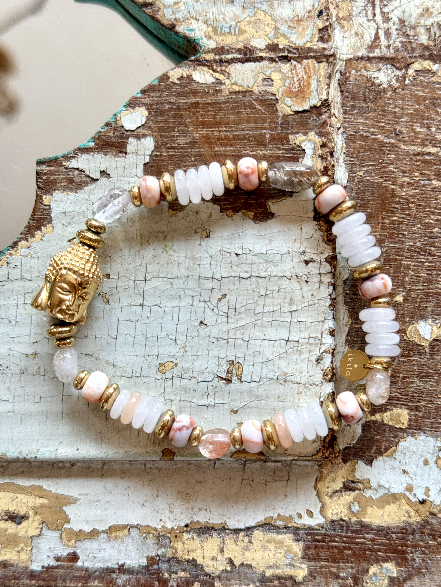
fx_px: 815
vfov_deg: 39.7
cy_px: 294
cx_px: 220
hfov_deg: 30.3
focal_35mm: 48
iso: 50
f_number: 1.78
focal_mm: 6.76
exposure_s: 1/50
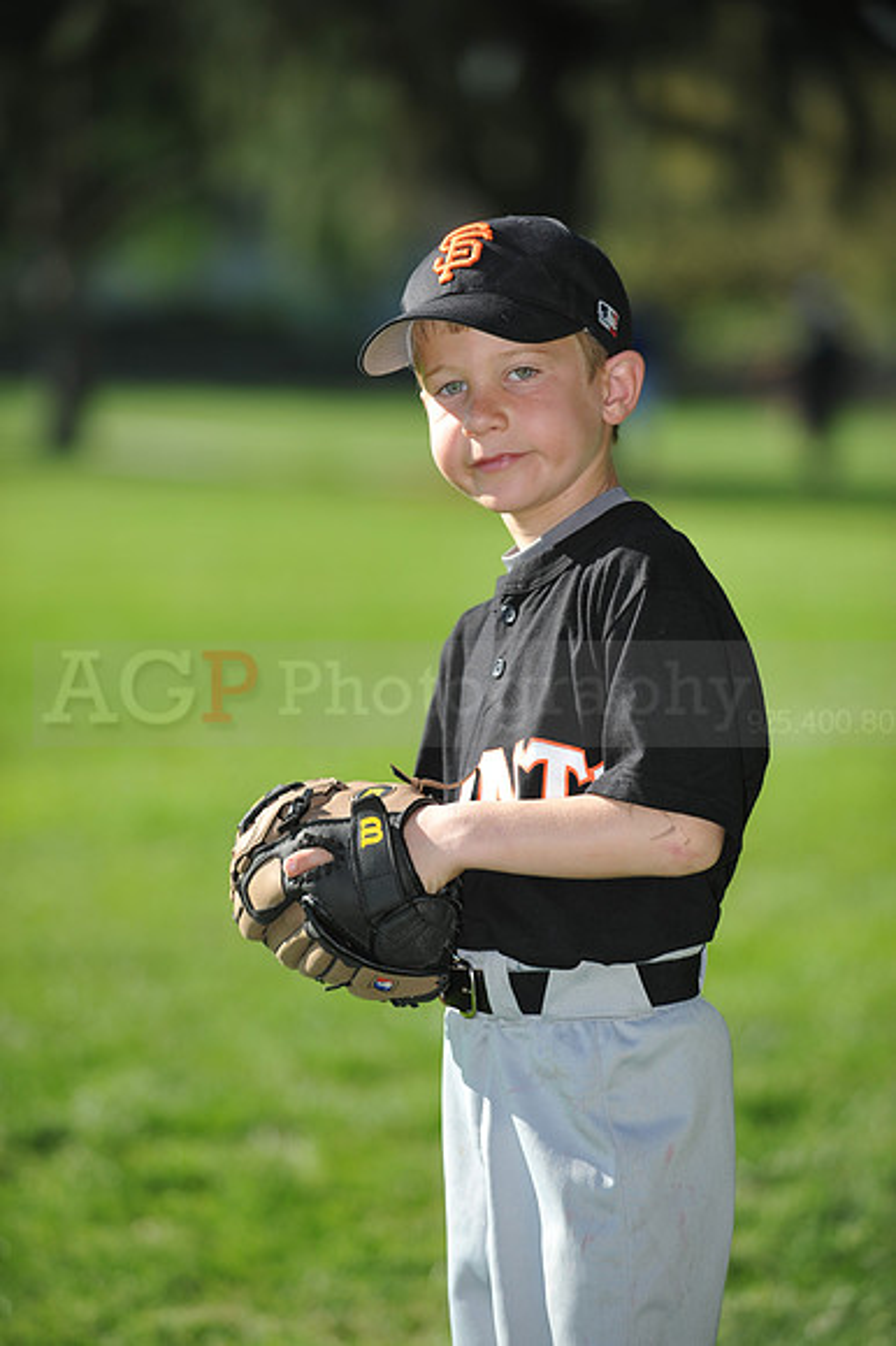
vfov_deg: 12.5
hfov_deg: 8.3
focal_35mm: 165
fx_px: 6167
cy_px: 673
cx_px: 448
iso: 200
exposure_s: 1/1000
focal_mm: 165
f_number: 4
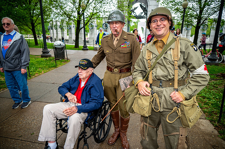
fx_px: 156
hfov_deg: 71.5
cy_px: 74
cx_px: 112
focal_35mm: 25
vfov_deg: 51.2
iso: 110
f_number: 4
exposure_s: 1/60
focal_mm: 25
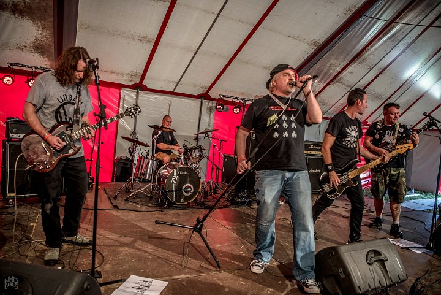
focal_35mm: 24
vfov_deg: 53.2
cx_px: 220
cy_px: 148
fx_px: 294
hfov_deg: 73.7
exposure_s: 1/100
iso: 400
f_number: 2.8
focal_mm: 24
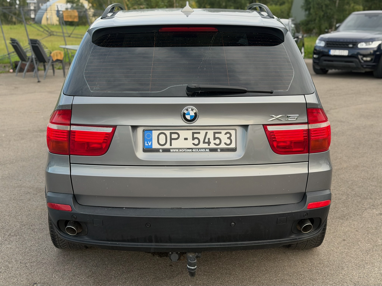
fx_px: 530
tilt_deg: -12.8
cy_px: 143
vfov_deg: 30.3
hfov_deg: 39.7
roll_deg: -0.7
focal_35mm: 48
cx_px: 191
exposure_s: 1/418
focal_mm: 6.76
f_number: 1.78
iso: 64
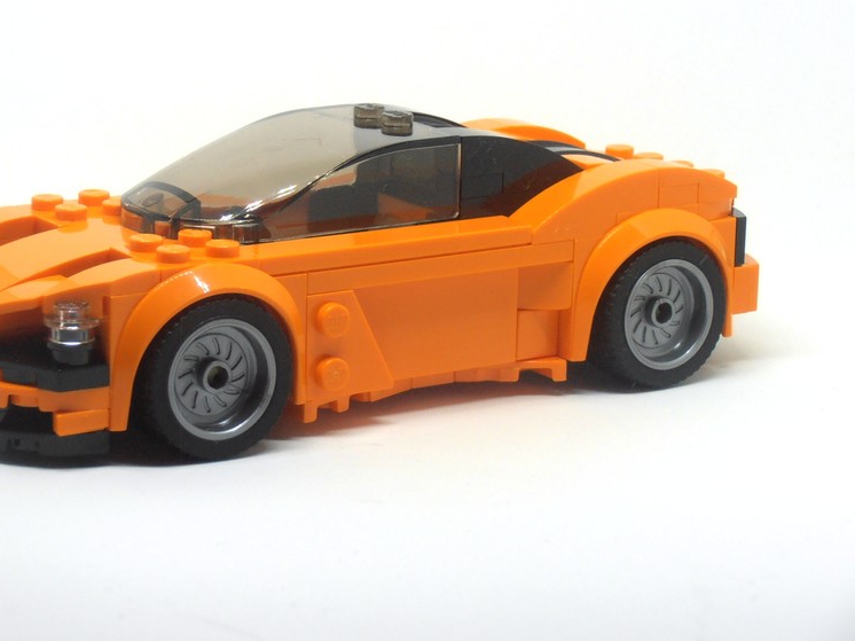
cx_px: 344
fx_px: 3309
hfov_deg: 14.7
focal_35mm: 134
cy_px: 279
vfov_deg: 11.1
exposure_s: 1/30
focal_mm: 19.64
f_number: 5.5
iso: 125
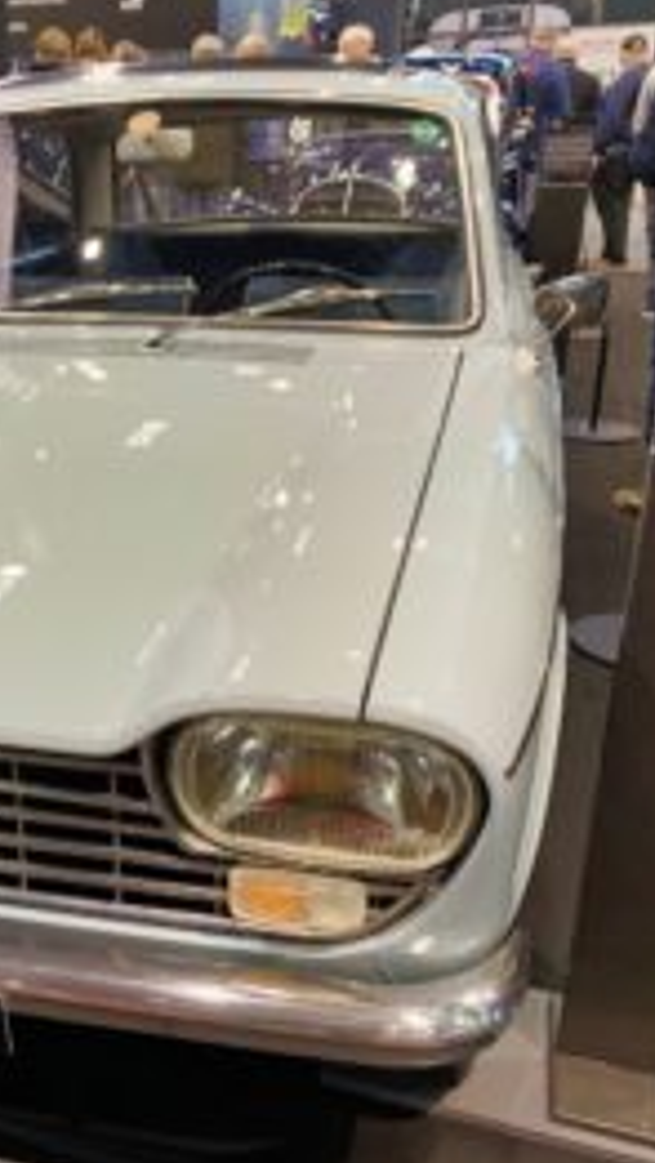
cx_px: -18
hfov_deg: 28.4
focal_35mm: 39
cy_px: 575
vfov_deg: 51.6
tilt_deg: -19.0
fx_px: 1203
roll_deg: +1.1
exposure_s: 1/100
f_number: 1.8
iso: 80
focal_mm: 4.25
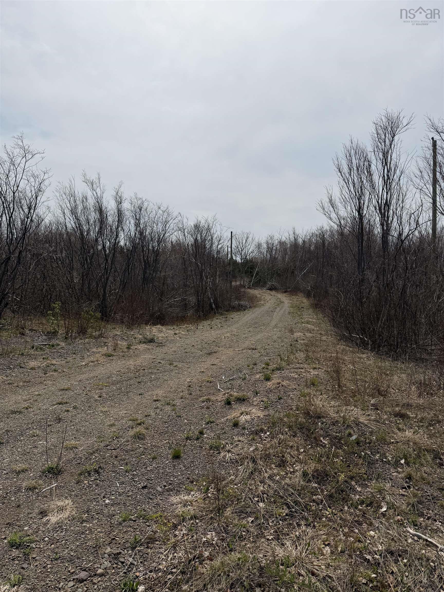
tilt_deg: -2.7
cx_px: 222
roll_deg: +0.5
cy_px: 296
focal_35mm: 24
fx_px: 410
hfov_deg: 56.8
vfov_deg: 71.6
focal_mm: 6.76
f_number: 1.78
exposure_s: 1/14286
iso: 80
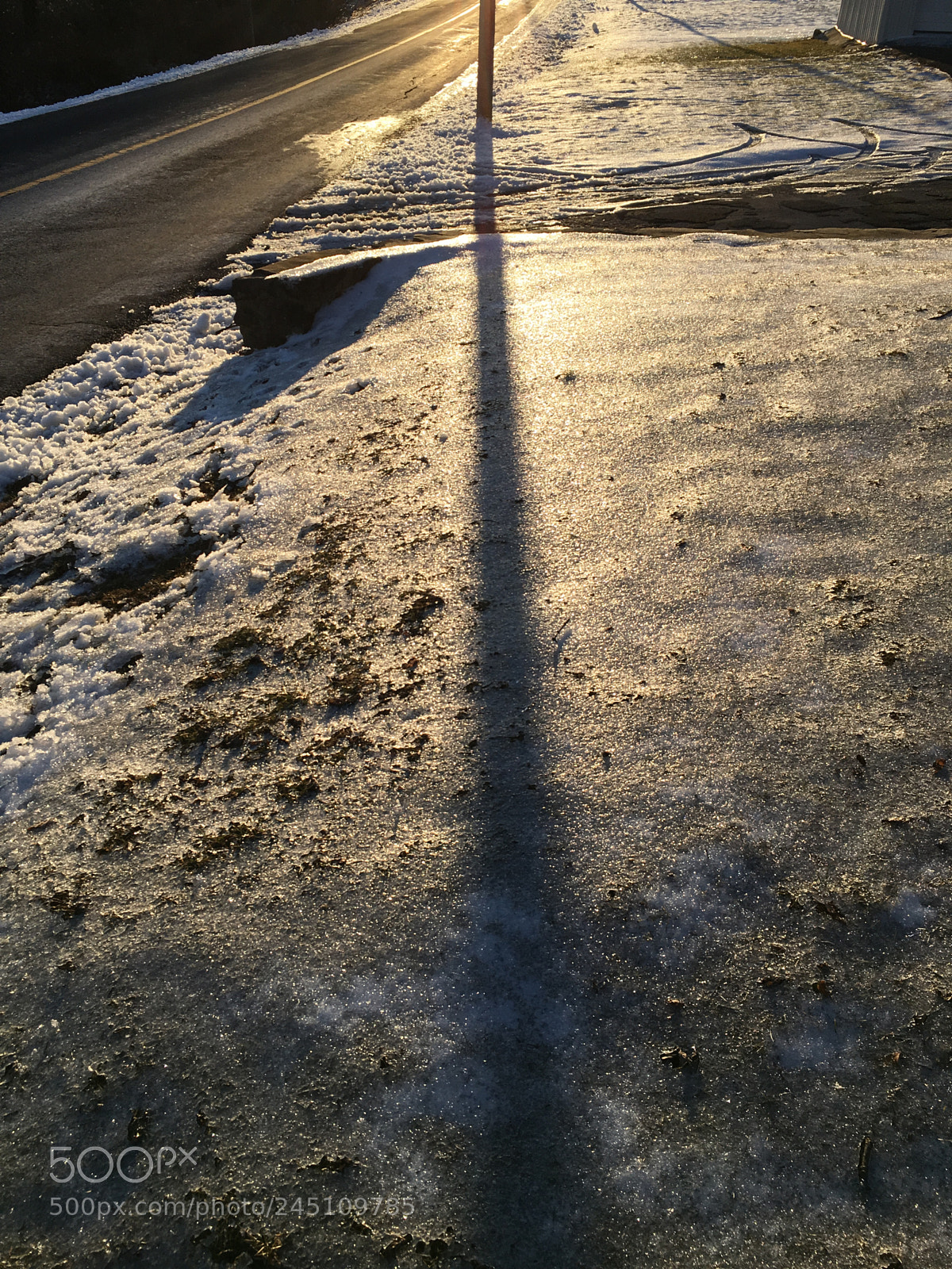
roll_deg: -2.5
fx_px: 1063
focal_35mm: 29
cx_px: 476
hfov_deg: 48.2
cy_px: 634
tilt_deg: -31.7
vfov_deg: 61.7
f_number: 2.2
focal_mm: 4.15
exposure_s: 1/1570
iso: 25
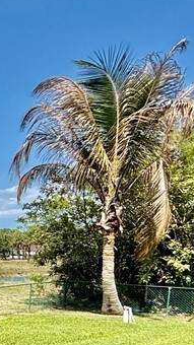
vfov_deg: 42.2
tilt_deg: -4.9
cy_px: 285
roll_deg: -0.3
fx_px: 421
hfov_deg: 14.6
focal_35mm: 46
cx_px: -284
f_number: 2.2
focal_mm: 2.22
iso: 50
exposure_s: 1/2024
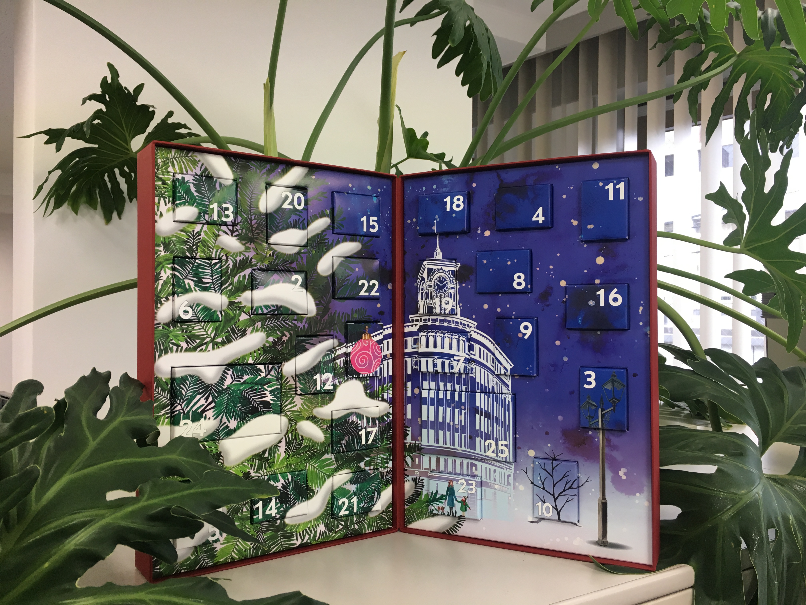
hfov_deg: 61.7
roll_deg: -0.9
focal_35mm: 29
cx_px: 403
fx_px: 675
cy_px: 302
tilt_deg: -1.0
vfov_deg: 48.2
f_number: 2.2
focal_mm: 4.15
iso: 25
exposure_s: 1/30
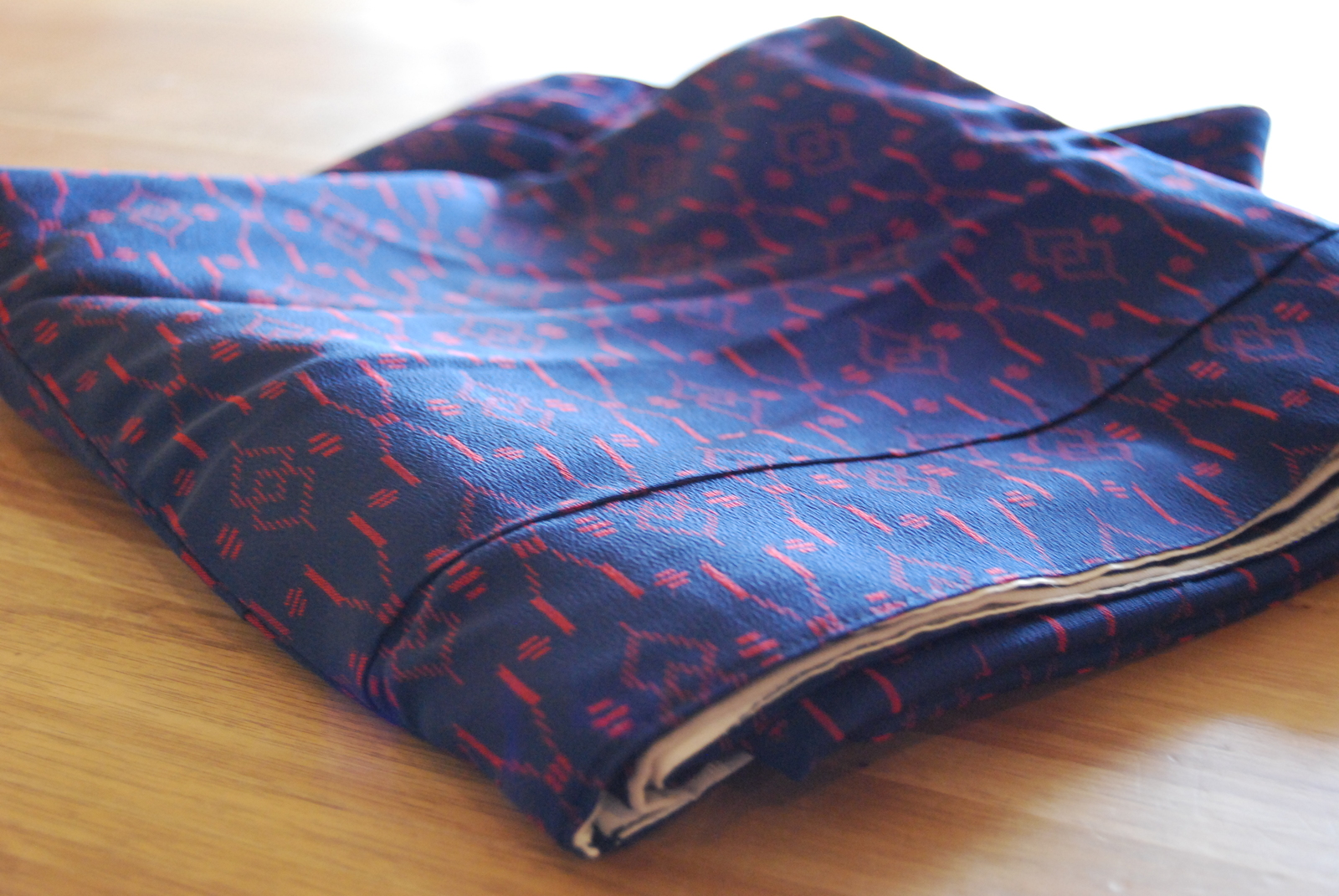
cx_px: 670
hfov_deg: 37.8
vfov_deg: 25.8
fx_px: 1955
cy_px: 448
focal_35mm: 52
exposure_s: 1/20
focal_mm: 35
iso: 1600
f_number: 4.8
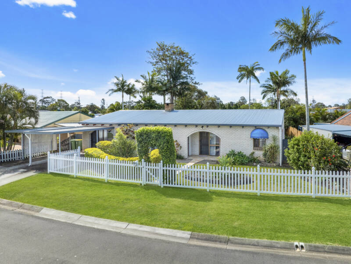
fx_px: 243
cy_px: 132
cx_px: 176
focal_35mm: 24
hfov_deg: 71.6
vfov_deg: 56.8
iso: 200
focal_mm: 12.29
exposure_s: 1/240
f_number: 7.1
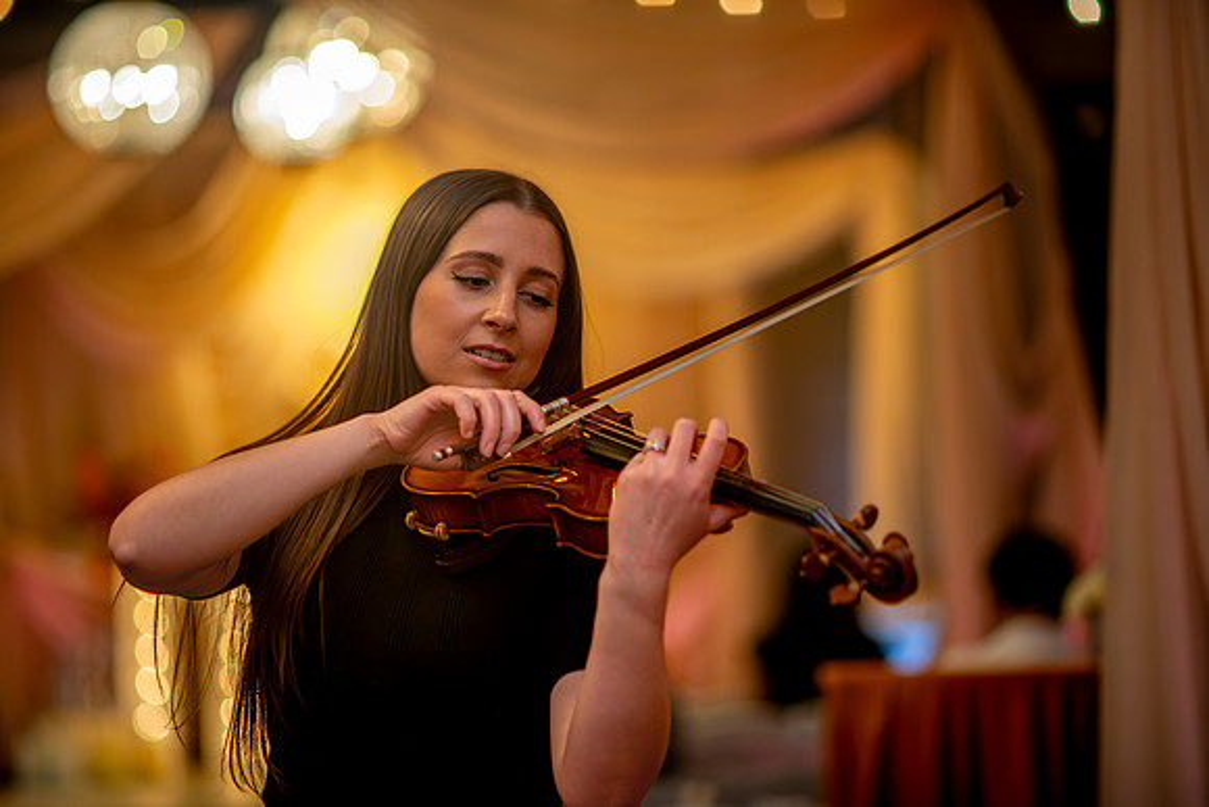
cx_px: 604
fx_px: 3531
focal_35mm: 105
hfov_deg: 19.4
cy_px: 404
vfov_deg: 13.0
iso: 1600
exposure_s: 1/400
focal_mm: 105
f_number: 2
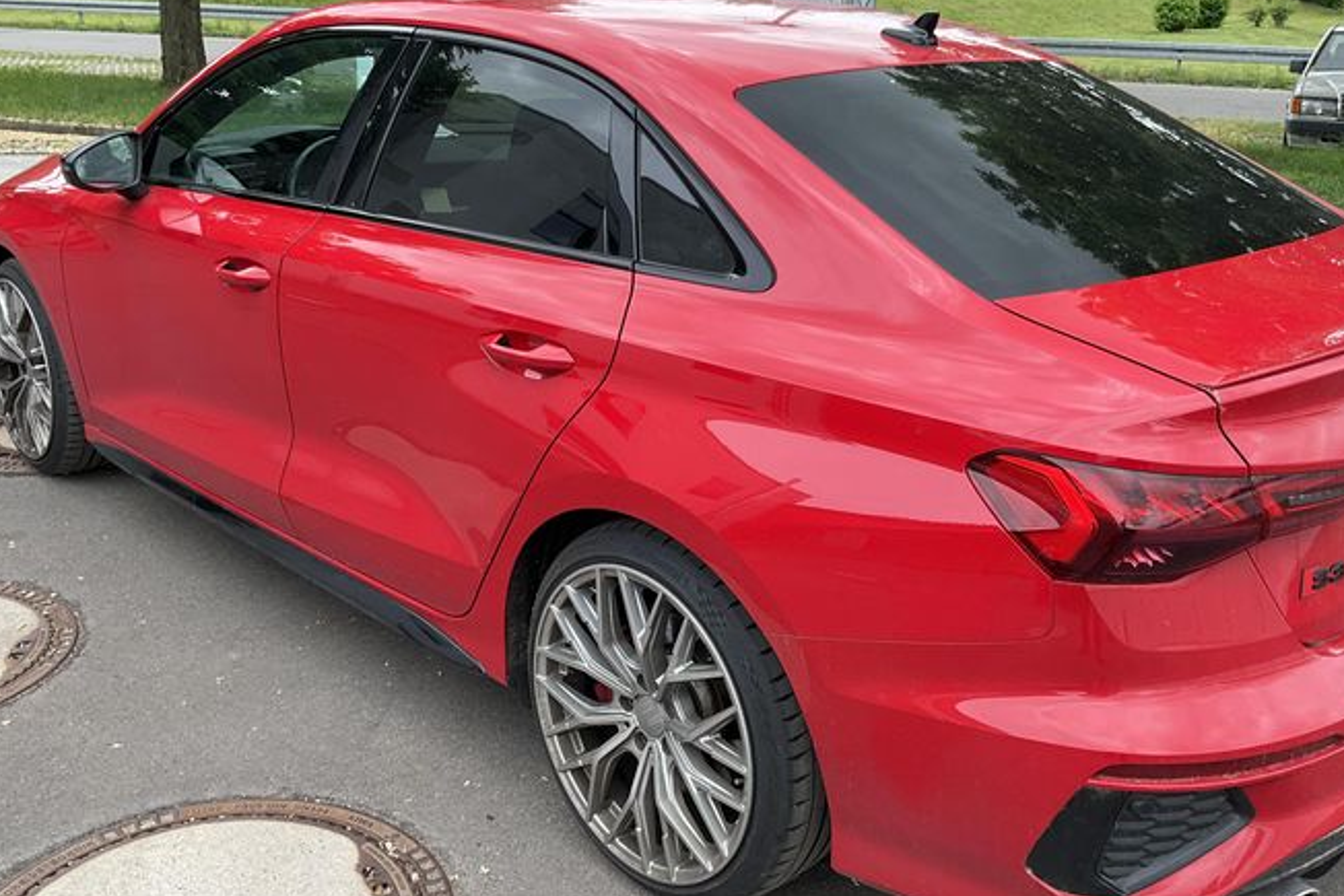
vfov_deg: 35.9
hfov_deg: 51.8
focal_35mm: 37
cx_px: 711
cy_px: 420
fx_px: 1382
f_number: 1.8
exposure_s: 1/353
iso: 25
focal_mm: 3
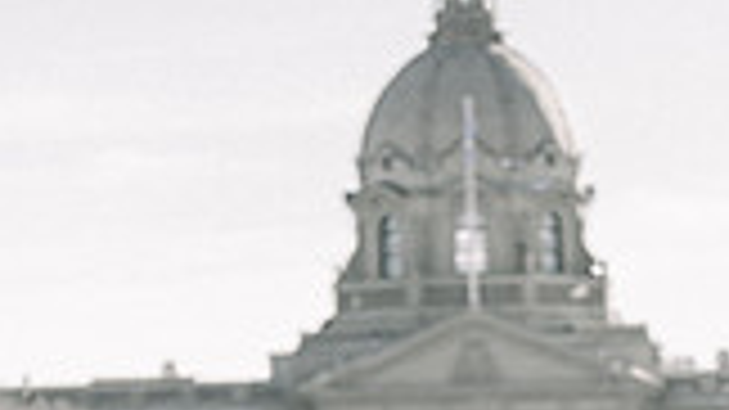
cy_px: 606
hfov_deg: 10.9
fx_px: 3826
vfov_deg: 6.1
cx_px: 499
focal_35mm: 198
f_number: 1.2
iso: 100
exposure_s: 1/3200
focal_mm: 50
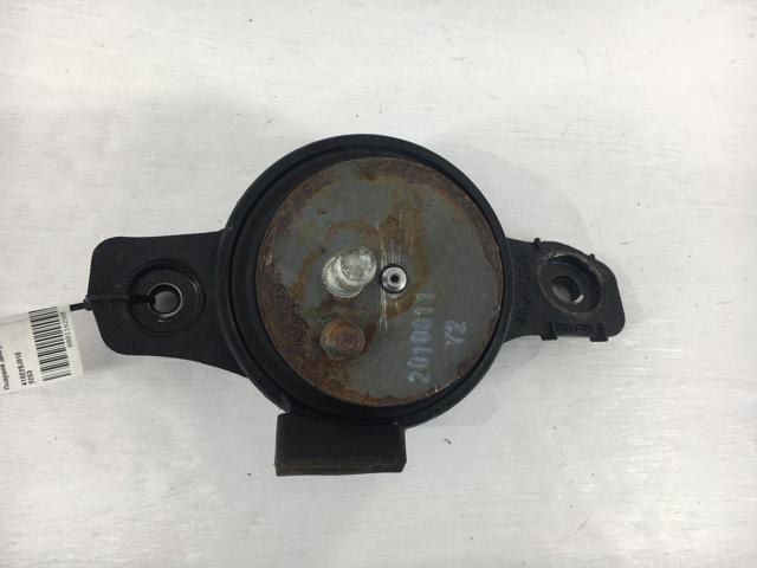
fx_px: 634
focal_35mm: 29
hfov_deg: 61.7
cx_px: 378
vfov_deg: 48.2
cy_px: 284
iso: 32
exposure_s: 1/50
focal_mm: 4.15
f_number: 2.2
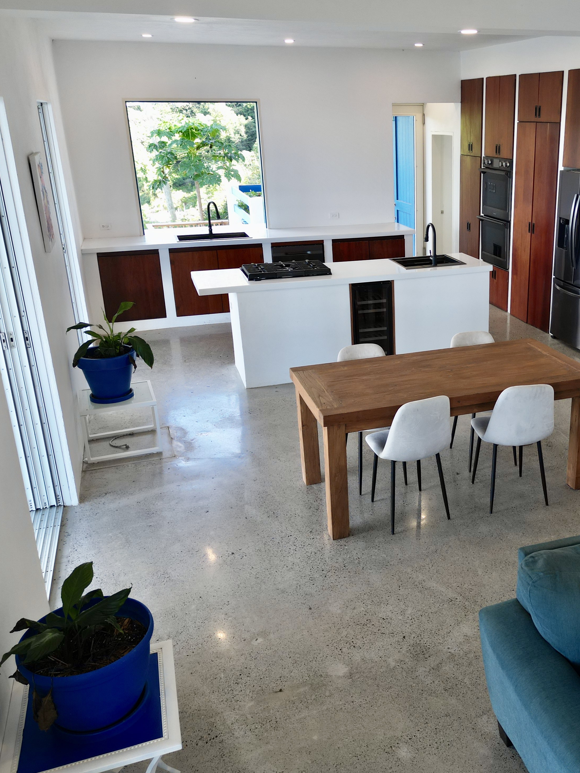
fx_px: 737
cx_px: 428
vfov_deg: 55.3
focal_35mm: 33
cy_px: 379
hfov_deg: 41.8
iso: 100
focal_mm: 6.72
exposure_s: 1/100
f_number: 1.7
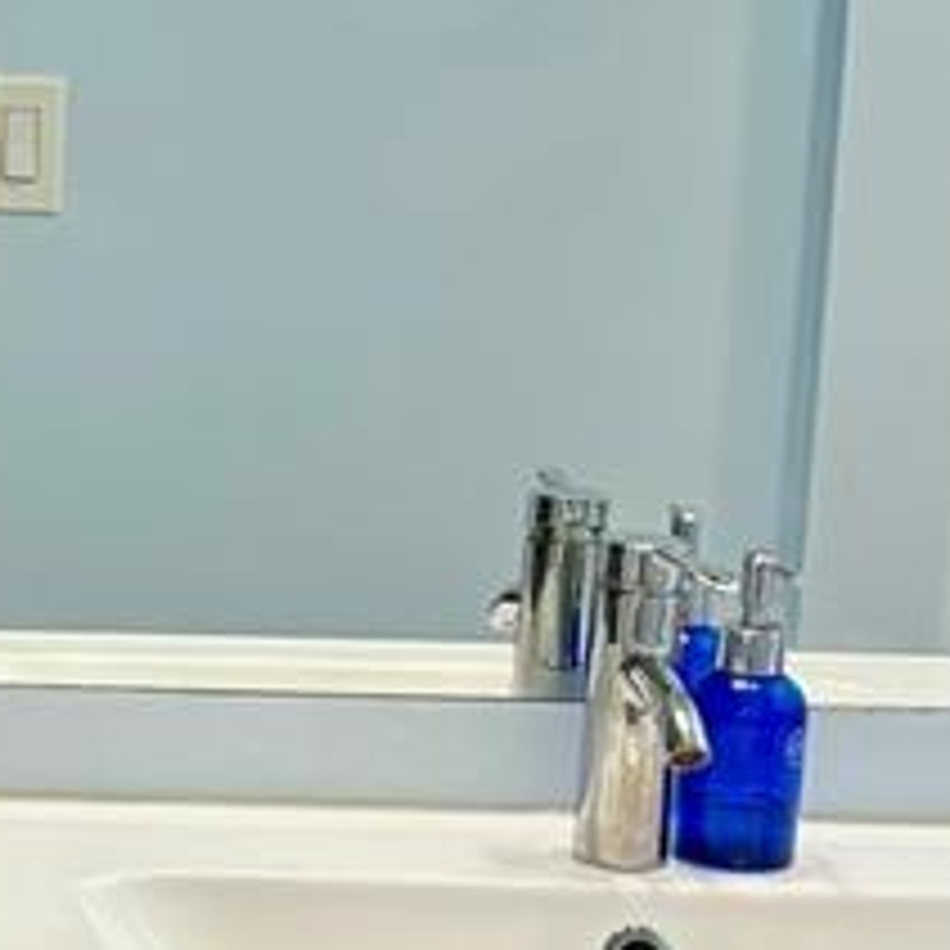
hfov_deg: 12.5
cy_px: 608
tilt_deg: -12.3
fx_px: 4067
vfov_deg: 13.3
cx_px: -558
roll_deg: -3.0
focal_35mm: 131
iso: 125
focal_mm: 5.96
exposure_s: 1/120
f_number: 1.6
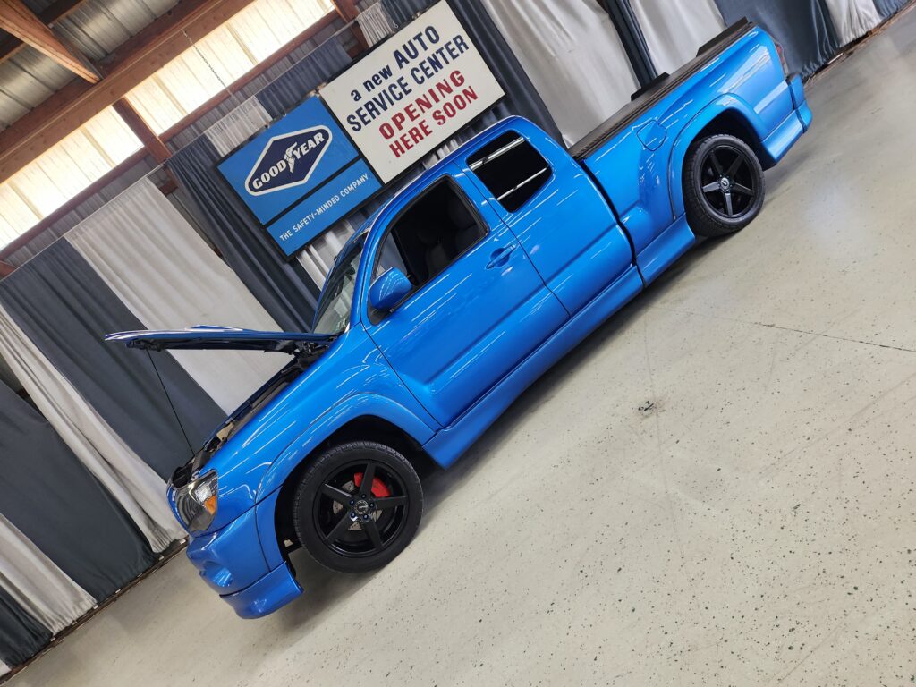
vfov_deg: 58.9
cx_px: 458
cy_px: 344
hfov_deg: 73.9
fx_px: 609
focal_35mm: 23
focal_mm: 5.4
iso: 200
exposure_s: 1/120
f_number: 1.8
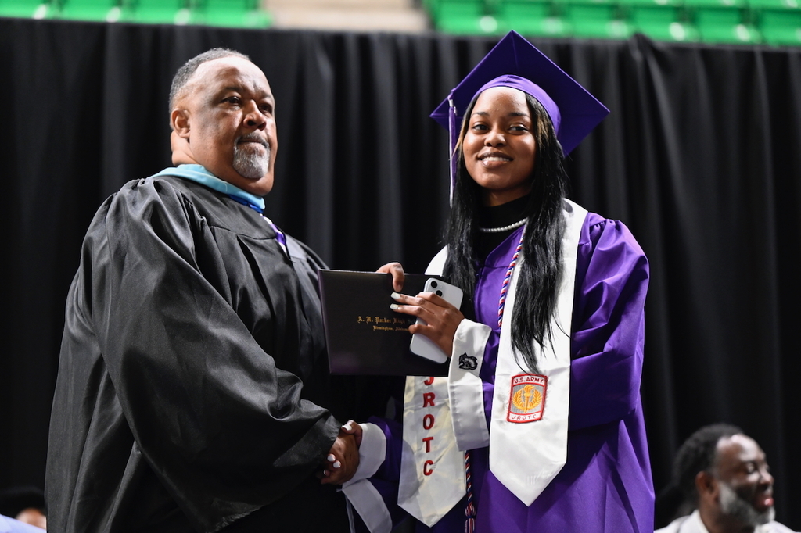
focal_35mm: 115
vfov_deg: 11.9
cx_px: 400
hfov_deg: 17.8
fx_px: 2558
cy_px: 266
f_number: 2.8
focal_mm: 115
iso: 3200
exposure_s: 1/125
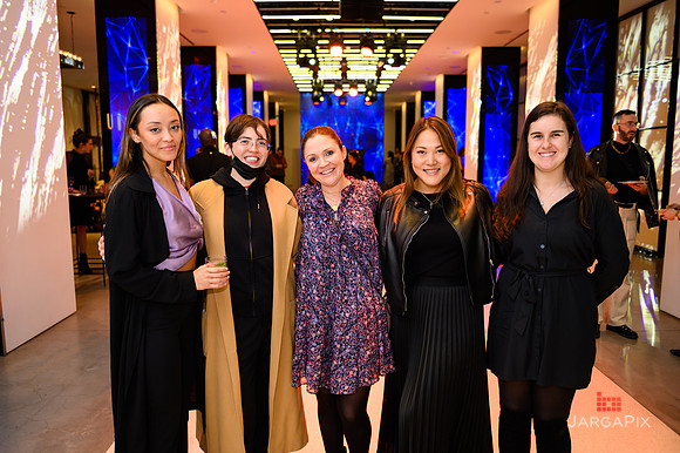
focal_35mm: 28
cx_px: 340
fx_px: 529
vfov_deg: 46.4
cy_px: 226
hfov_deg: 65.5
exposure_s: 1/200
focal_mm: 28
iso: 800
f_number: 3.2
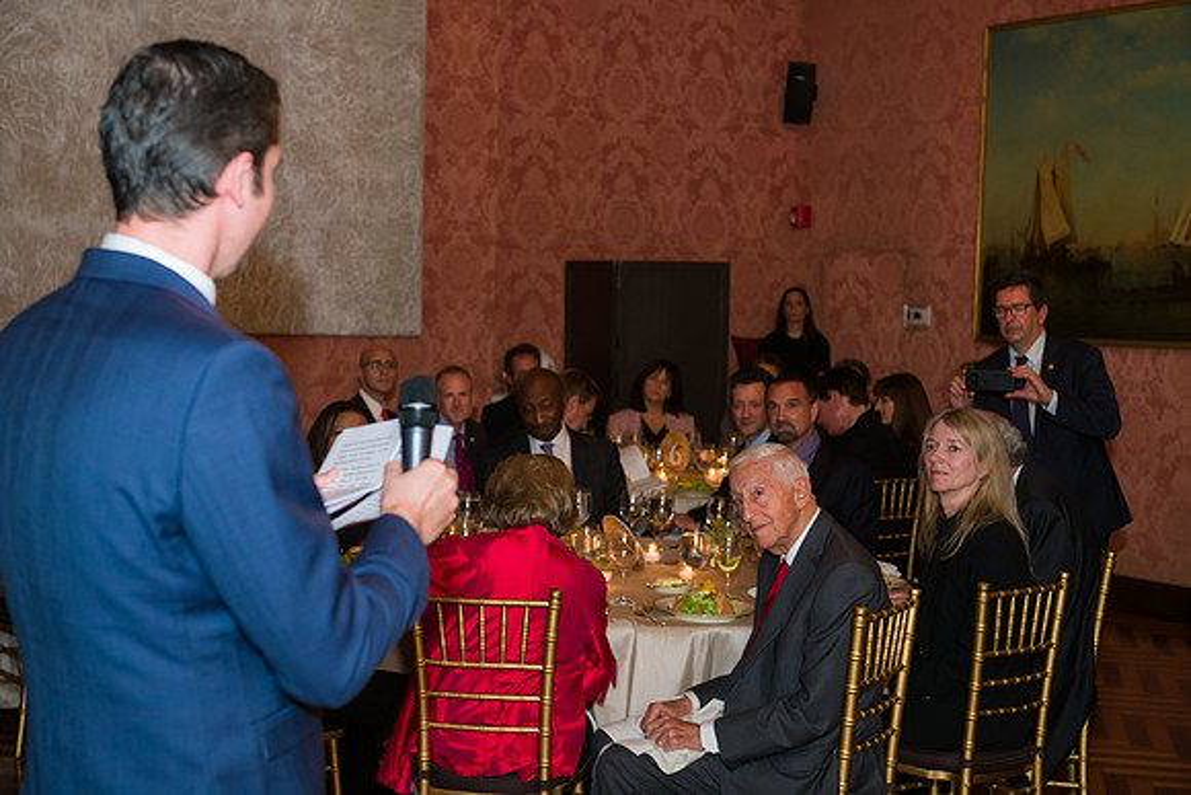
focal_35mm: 58
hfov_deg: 34.5
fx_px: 1919
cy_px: 398
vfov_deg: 23.4
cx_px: 596
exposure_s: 1/125
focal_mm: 58
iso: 1000
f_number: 4
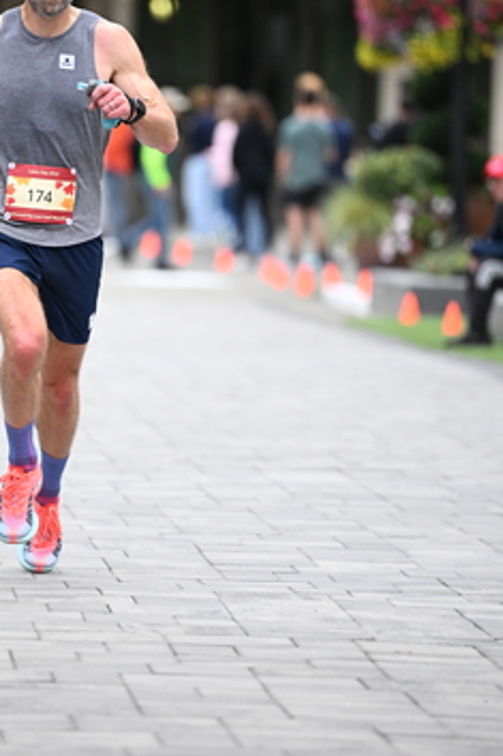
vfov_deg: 6.6
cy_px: 308
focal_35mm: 312
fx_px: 6545
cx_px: 123
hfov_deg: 4.4
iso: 1600
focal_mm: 200
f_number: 2.8
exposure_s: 1/1250
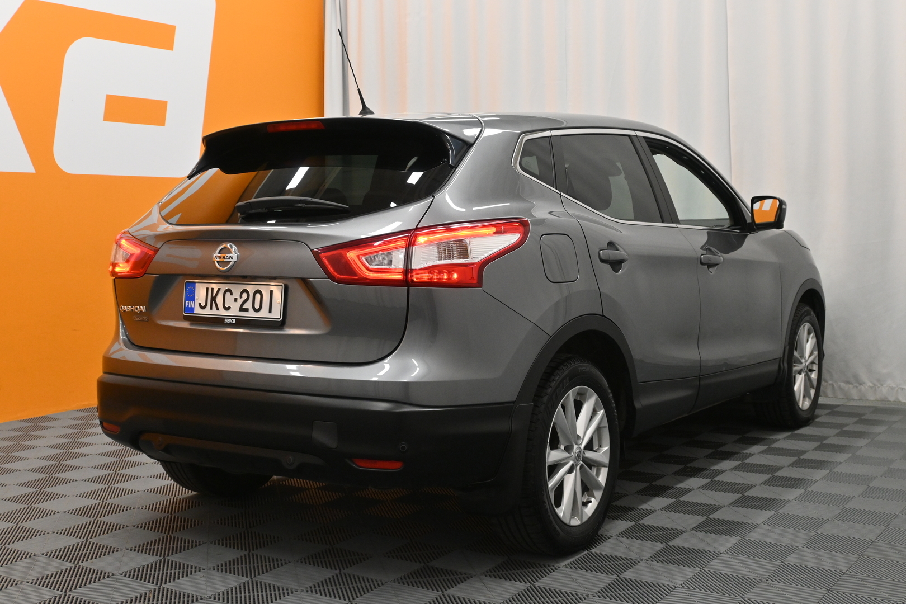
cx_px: 453
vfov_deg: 32.4
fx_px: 1038
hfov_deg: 47.2
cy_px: 302
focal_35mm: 41
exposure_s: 1/100
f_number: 6.3
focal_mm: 27.5
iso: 1250
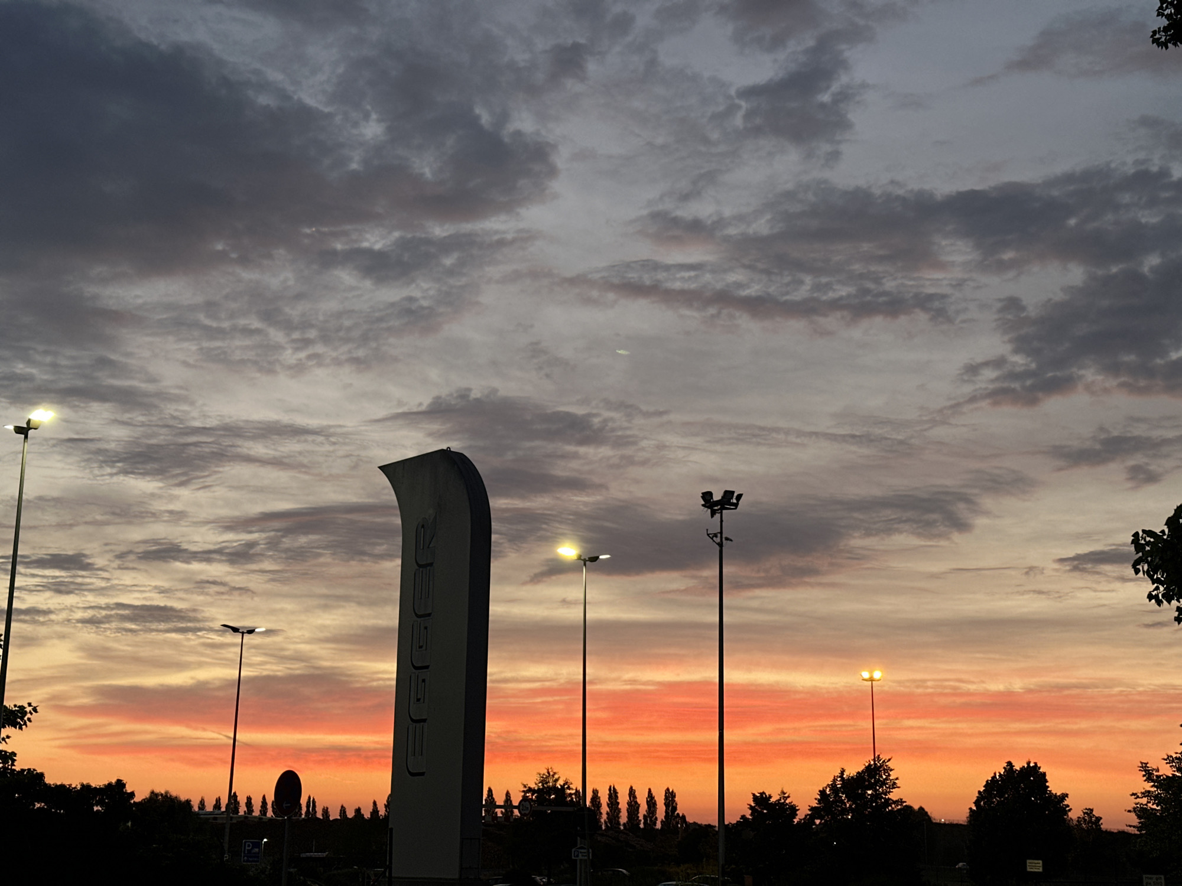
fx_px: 1639
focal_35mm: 48
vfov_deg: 30.3
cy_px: 443
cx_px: 591
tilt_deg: +14.1
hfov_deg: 39.7
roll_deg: -0.8
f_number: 1.78
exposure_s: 1/50
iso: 100
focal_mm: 6.86
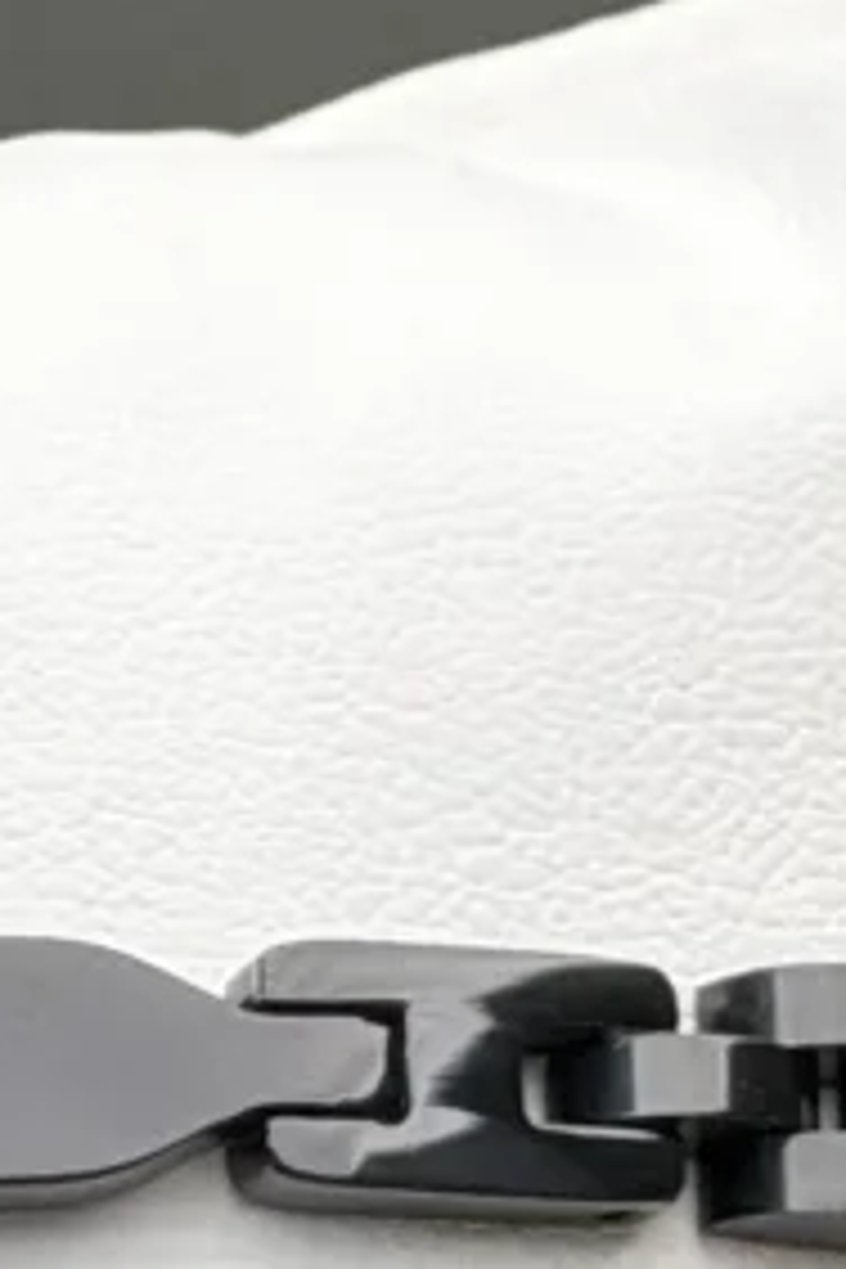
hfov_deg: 7.2
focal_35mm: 189
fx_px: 6662
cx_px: -297
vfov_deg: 10.8
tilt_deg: -69.6
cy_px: 1316
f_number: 1.78
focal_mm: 6.76
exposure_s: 1/652
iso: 64
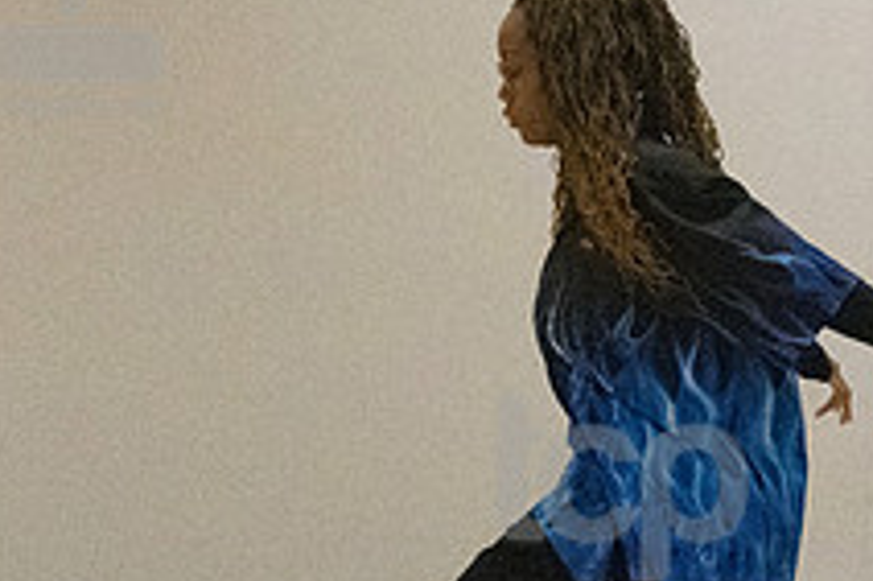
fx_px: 11534
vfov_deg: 2.9
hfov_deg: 4.3
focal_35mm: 476
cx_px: 622
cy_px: 540
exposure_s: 1/1250
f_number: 4
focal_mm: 116
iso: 10000
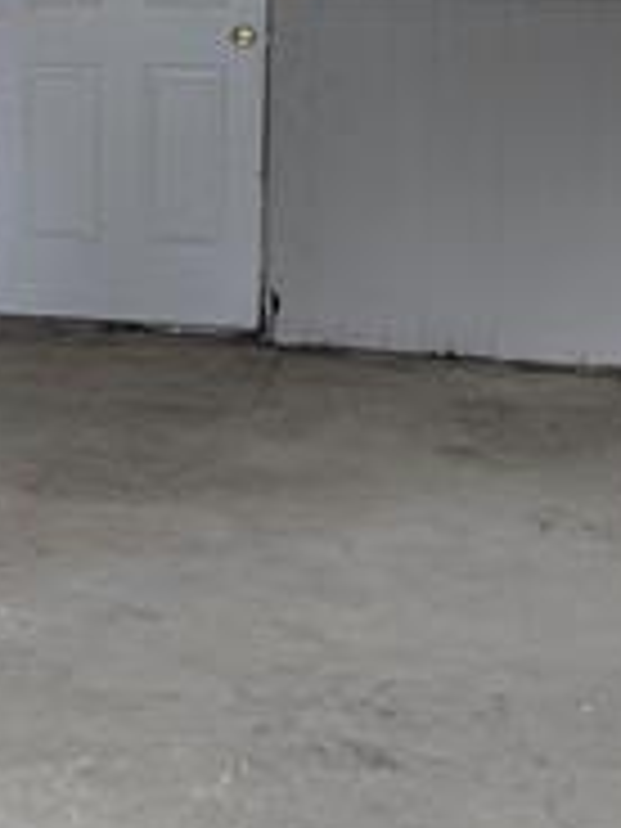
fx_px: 2296
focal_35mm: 96
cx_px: -326
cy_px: 243
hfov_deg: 14.3
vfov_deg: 20.3
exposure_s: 1/120
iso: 500
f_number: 1.7
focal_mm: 6.3
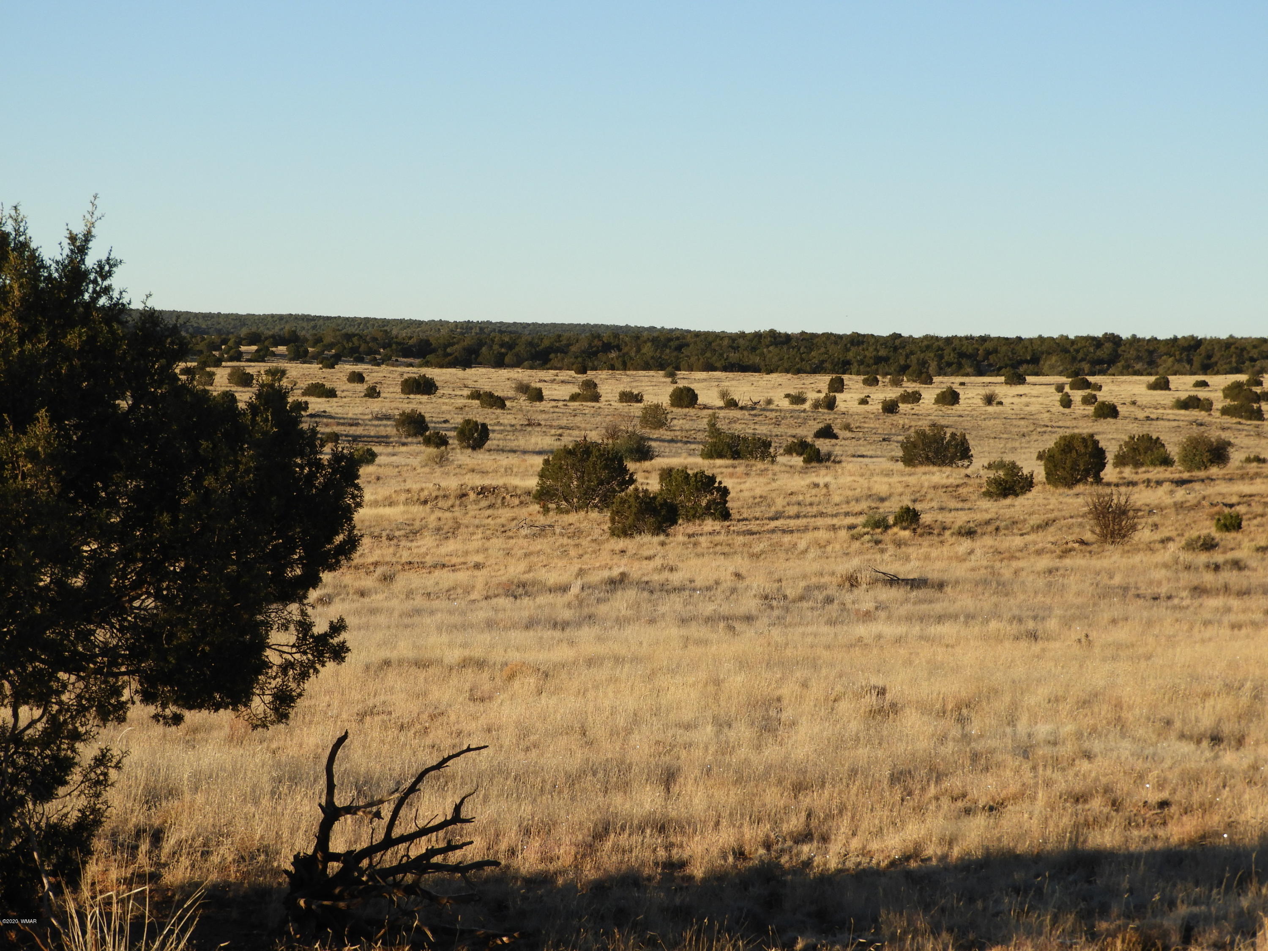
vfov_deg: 12.9
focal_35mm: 115
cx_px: 634
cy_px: 476
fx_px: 4213
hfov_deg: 17.1
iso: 100
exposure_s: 1/320
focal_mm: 20.6
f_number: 5
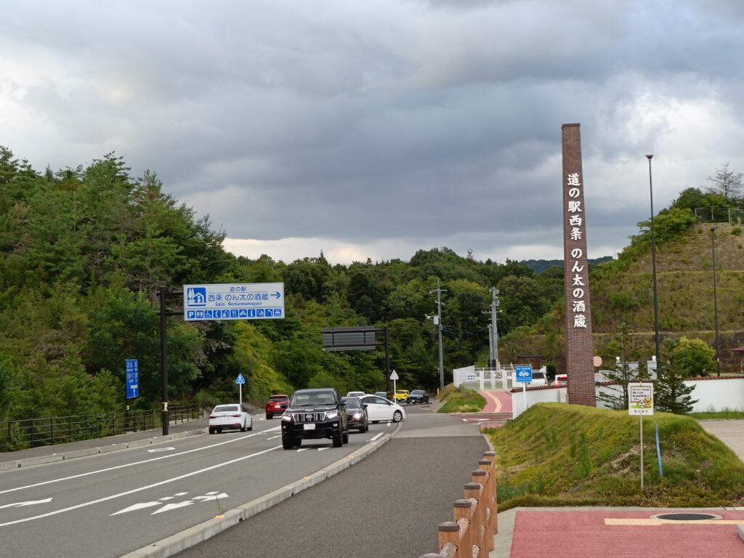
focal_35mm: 67
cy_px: 279
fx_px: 1440
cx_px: 372
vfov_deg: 21.9
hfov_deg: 29.0
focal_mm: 4.7
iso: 80
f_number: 1.7
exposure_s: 1/101
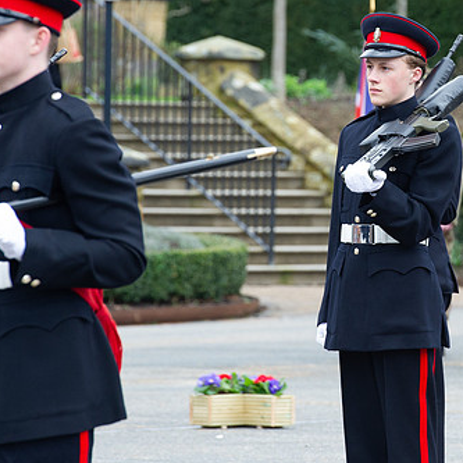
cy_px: 188
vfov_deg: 4.6
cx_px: 406
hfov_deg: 4.6
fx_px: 5796
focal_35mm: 383
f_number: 6.3
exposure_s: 1/250
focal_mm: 200
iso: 800
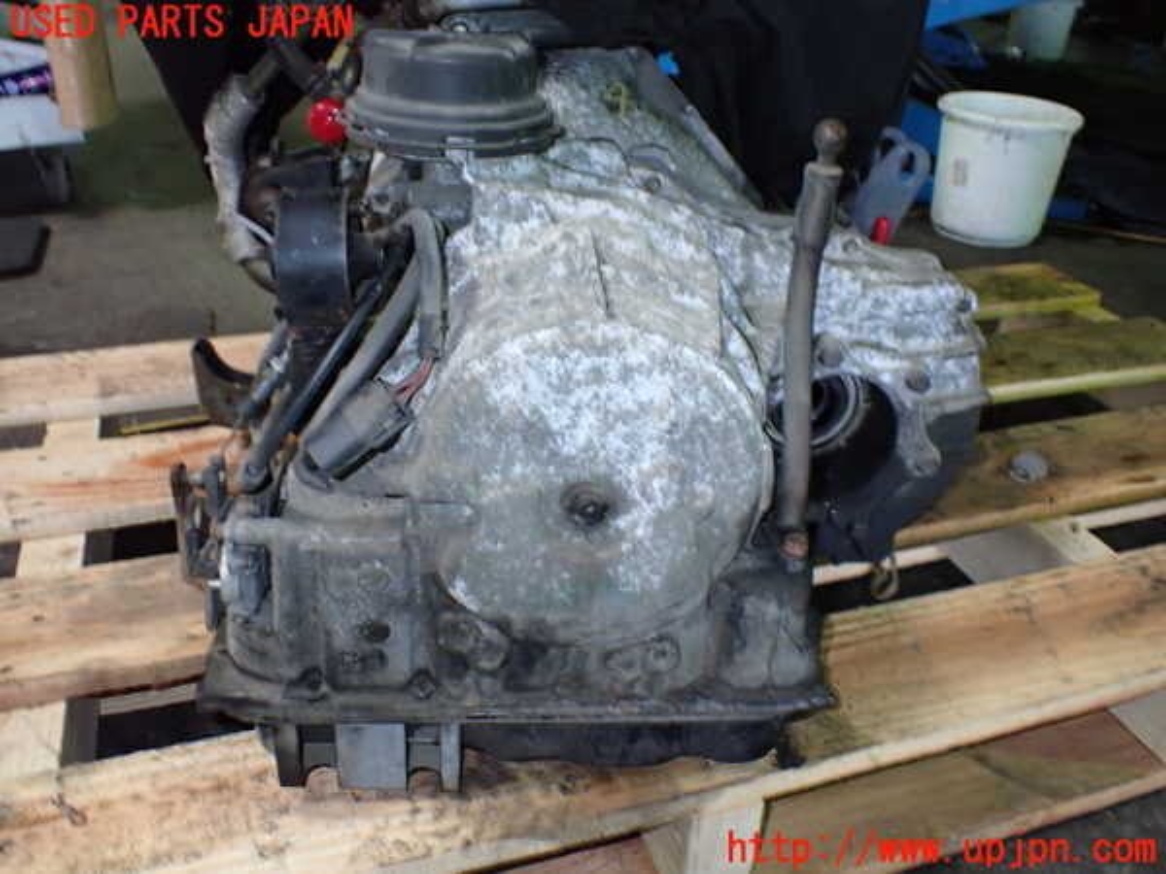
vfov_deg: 46.8
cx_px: 583
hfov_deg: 60.0
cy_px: 437
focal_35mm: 30
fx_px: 1011
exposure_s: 1/30
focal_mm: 5.4
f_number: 6.3
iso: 800
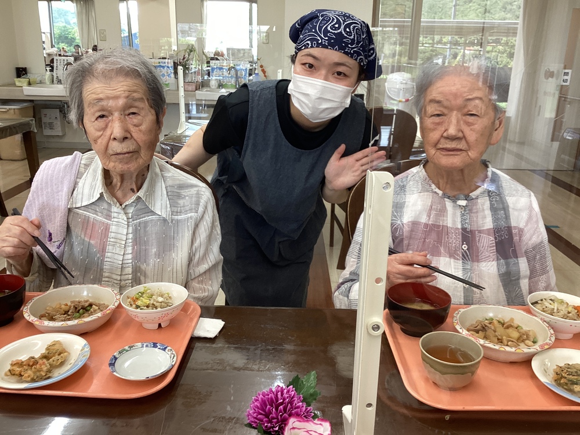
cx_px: 290
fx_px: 519
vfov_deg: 45.4
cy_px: 218
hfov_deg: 58.4
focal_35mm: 31
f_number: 2.4
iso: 64
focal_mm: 3.3
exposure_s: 1/50
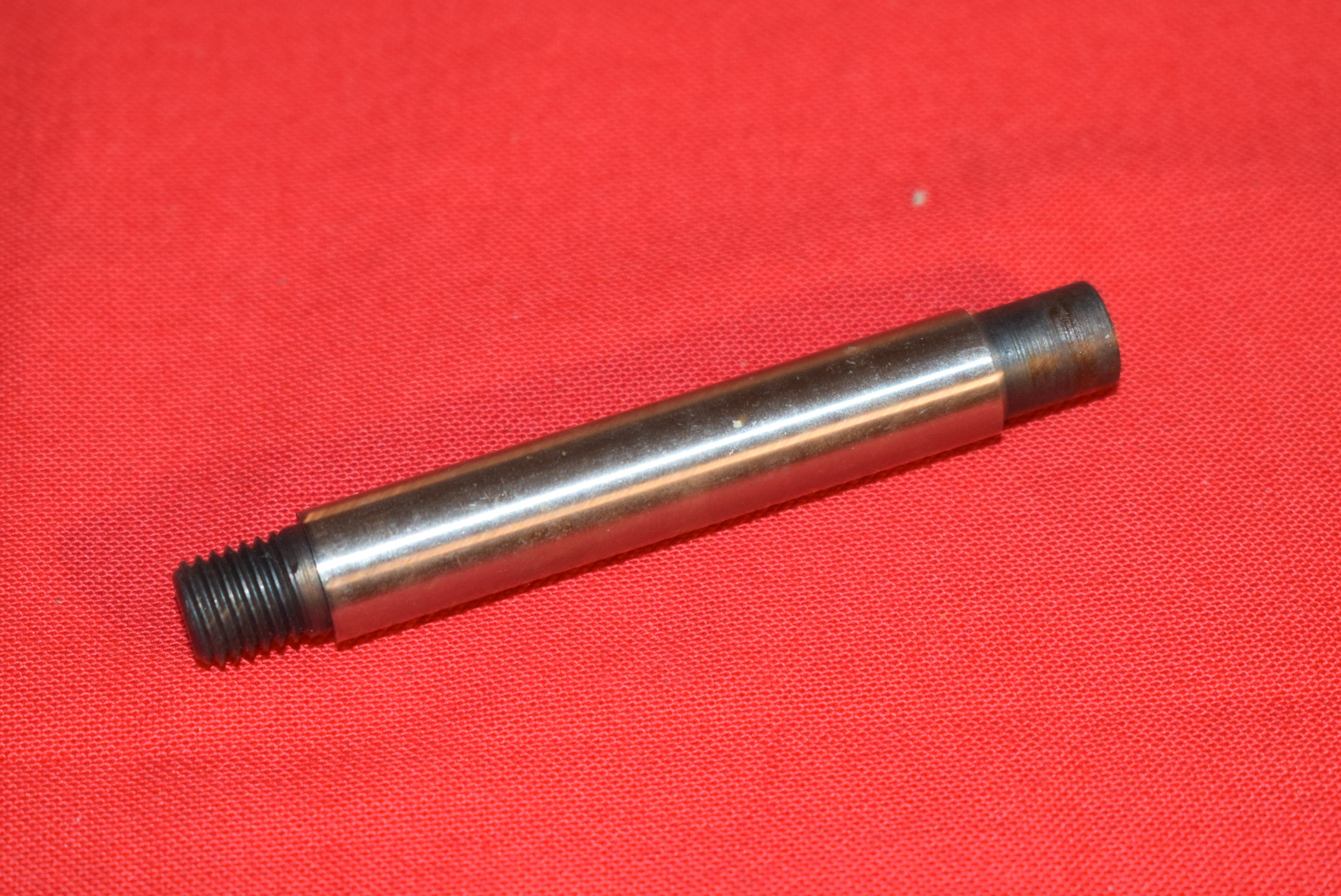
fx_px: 3728
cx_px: 695
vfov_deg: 13.7
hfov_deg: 20.4
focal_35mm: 100
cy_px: 461
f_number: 5.6
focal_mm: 52
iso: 800
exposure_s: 1/30
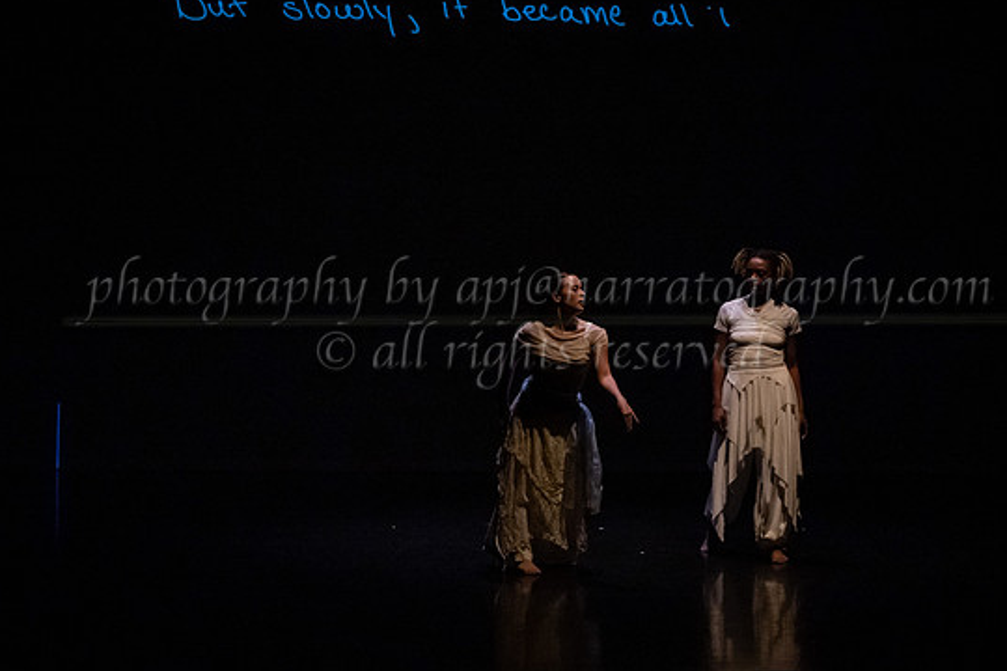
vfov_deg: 20.9
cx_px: 559
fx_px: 1818
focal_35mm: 65
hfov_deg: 30.9
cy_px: 339
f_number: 4
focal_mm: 52
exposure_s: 1/400
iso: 6400
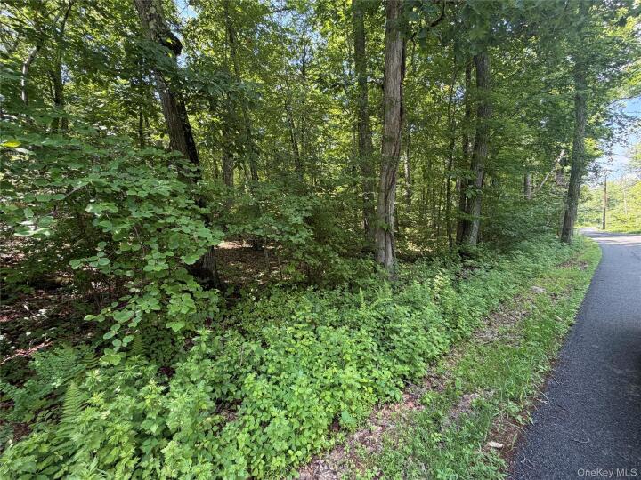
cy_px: 240
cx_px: 320
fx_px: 259
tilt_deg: -3.0
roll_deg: +2.8
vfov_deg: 85.7
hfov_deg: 102.1
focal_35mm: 14
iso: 100
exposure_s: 1/121
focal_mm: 2.22
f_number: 2.2
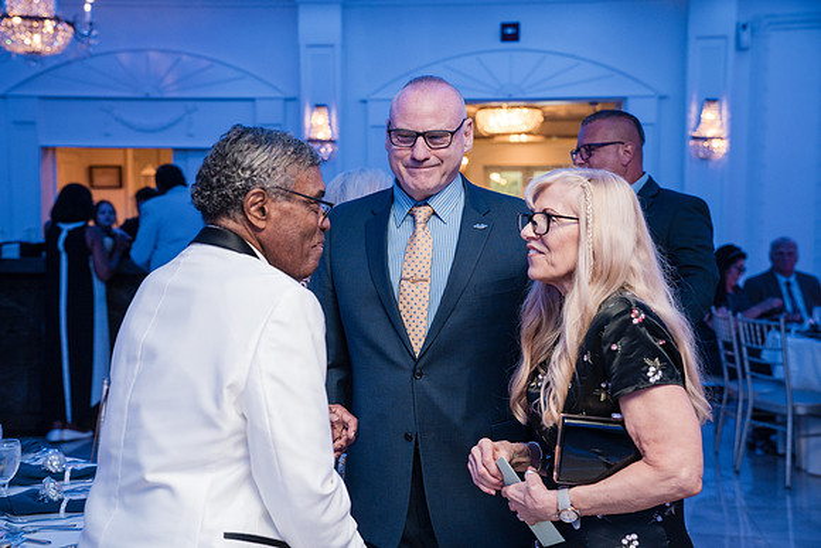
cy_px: 274
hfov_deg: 37.5
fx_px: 1209
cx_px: 410
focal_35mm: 53
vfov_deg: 25.5
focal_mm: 53
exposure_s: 1/250
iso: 3200
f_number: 4
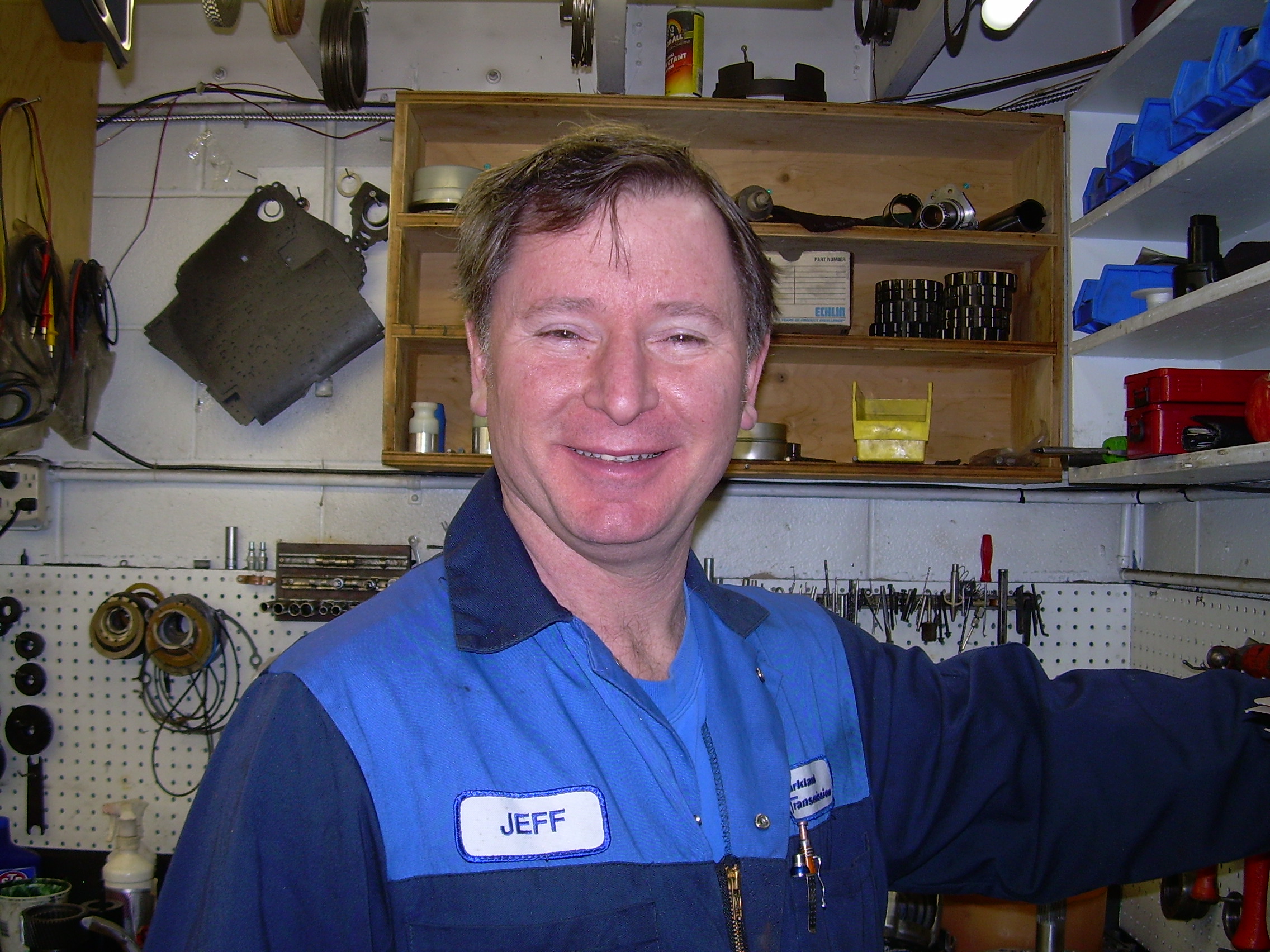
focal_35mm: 38
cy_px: 476
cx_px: 635
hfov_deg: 49.0
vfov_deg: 37.7
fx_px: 1394
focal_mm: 6.3
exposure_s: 1/60
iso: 50
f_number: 2.8
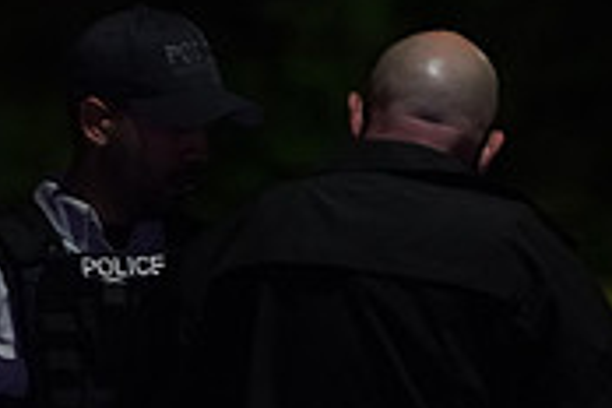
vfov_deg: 0.5
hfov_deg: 0.7
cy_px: 547
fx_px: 47630
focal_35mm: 2802
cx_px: 468
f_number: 6.3
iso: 8000
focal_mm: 840
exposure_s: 1/60
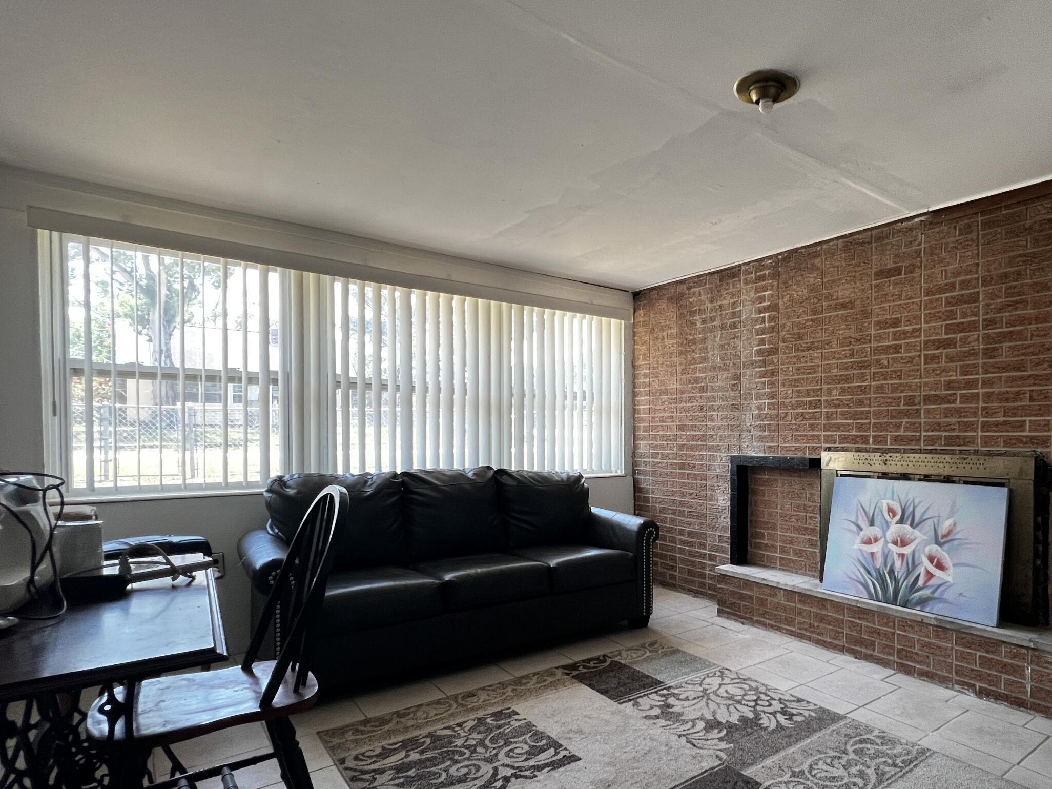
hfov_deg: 81.3
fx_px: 577
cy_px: 452
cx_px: 716
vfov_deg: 68.3
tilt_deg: -1.3
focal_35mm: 19
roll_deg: +0.3
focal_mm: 1.57
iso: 160
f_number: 1.8
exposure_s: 1/120
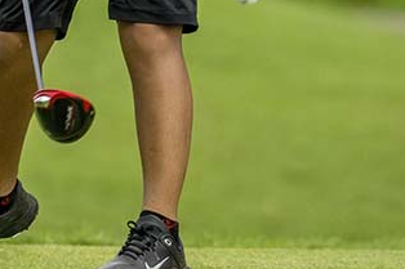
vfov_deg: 1.1
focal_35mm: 1223
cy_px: -86
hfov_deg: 1.7
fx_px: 13751
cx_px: 369
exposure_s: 1/5000
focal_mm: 400
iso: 1800
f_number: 3.5
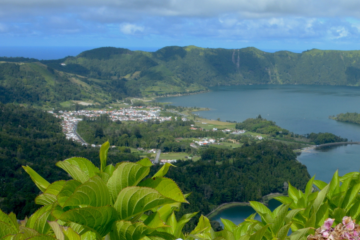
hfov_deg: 31.3
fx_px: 620
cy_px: 195
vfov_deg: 21.6
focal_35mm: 62
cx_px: 301
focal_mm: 20
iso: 400
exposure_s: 1/250
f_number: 18
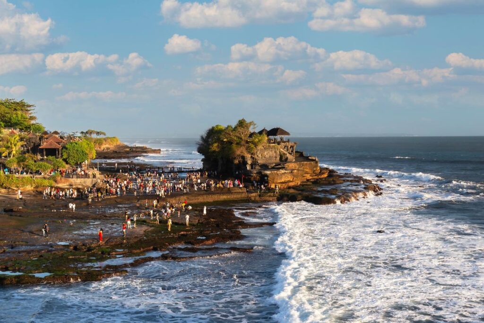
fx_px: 592
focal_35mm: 44
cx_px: 242
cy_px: 162
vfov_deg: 30.6
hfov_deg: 44.5
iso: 100
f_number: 8
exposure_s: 1/100
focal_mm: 44
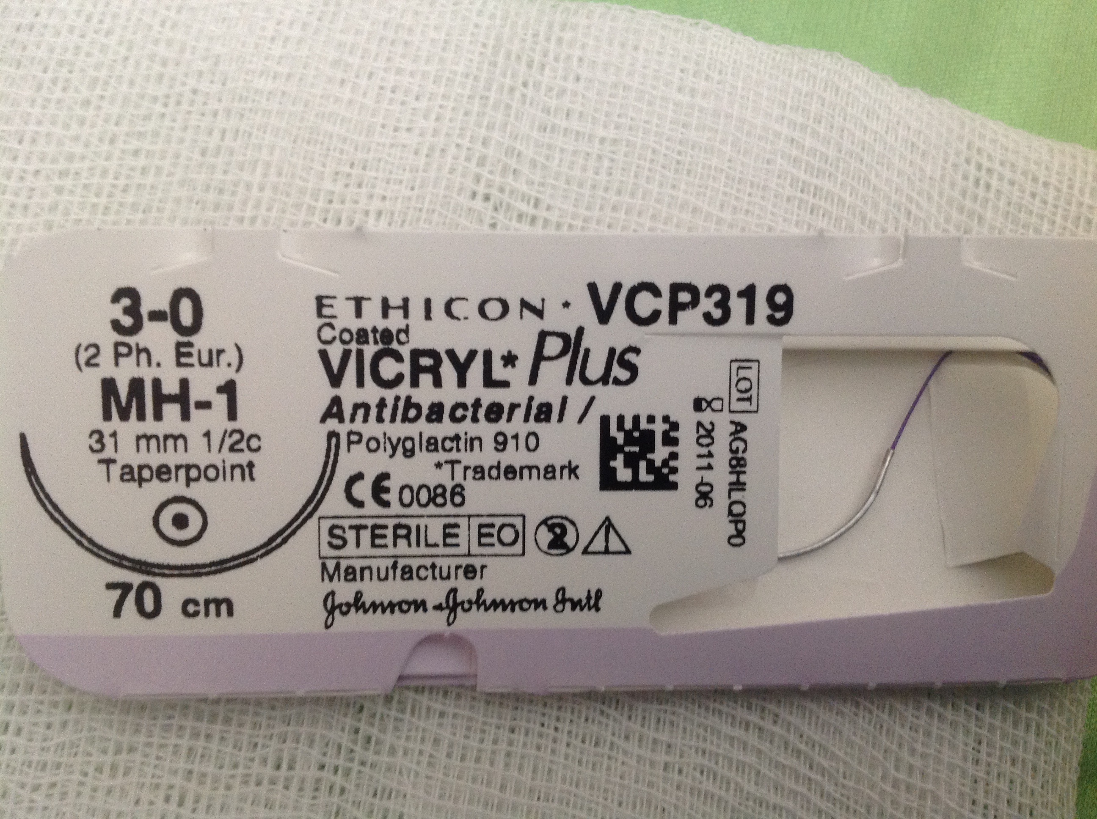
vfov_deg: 40.6
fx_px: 1108
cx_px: 548
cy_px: 410
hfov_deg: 52.7
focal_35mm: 35
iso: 200
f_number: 2.4
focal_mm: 4.28
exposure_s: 1/15
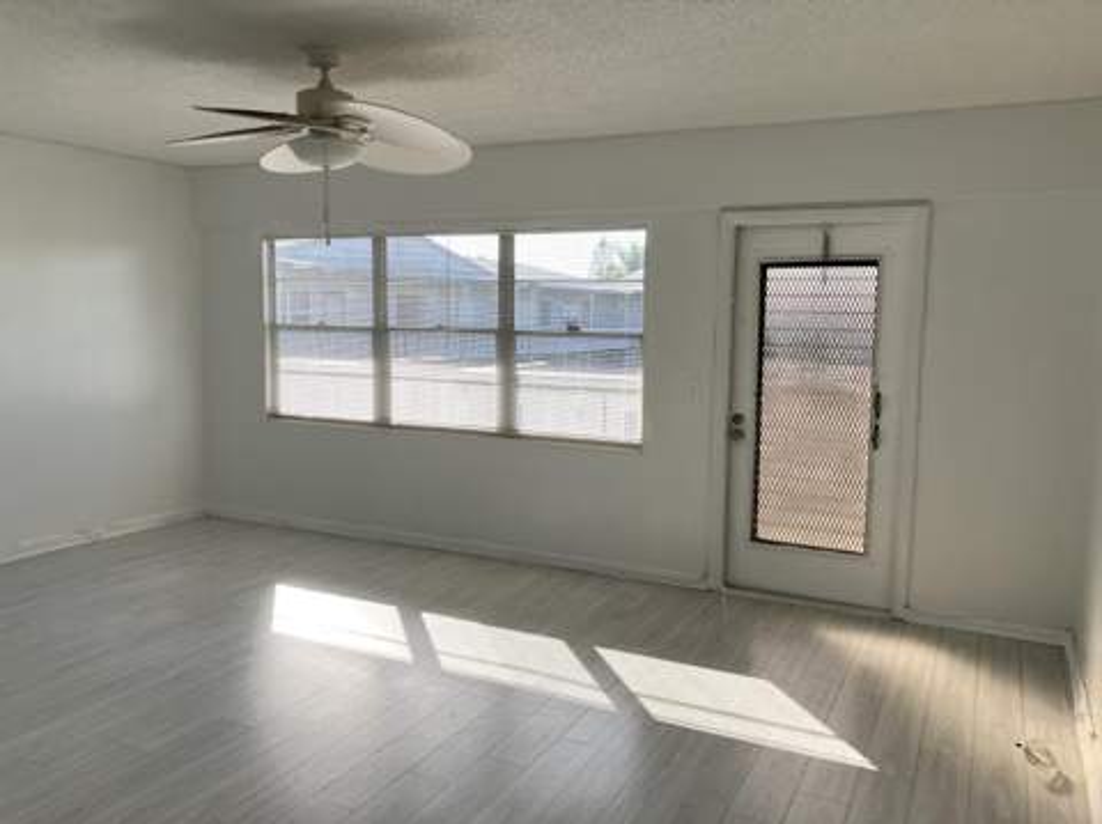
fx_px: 890
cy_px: 412
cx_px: 551
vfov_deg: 49.7
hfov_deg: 63.5
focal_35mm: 28
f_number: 1.8
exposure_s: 1/362
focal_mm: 3.99
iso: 32
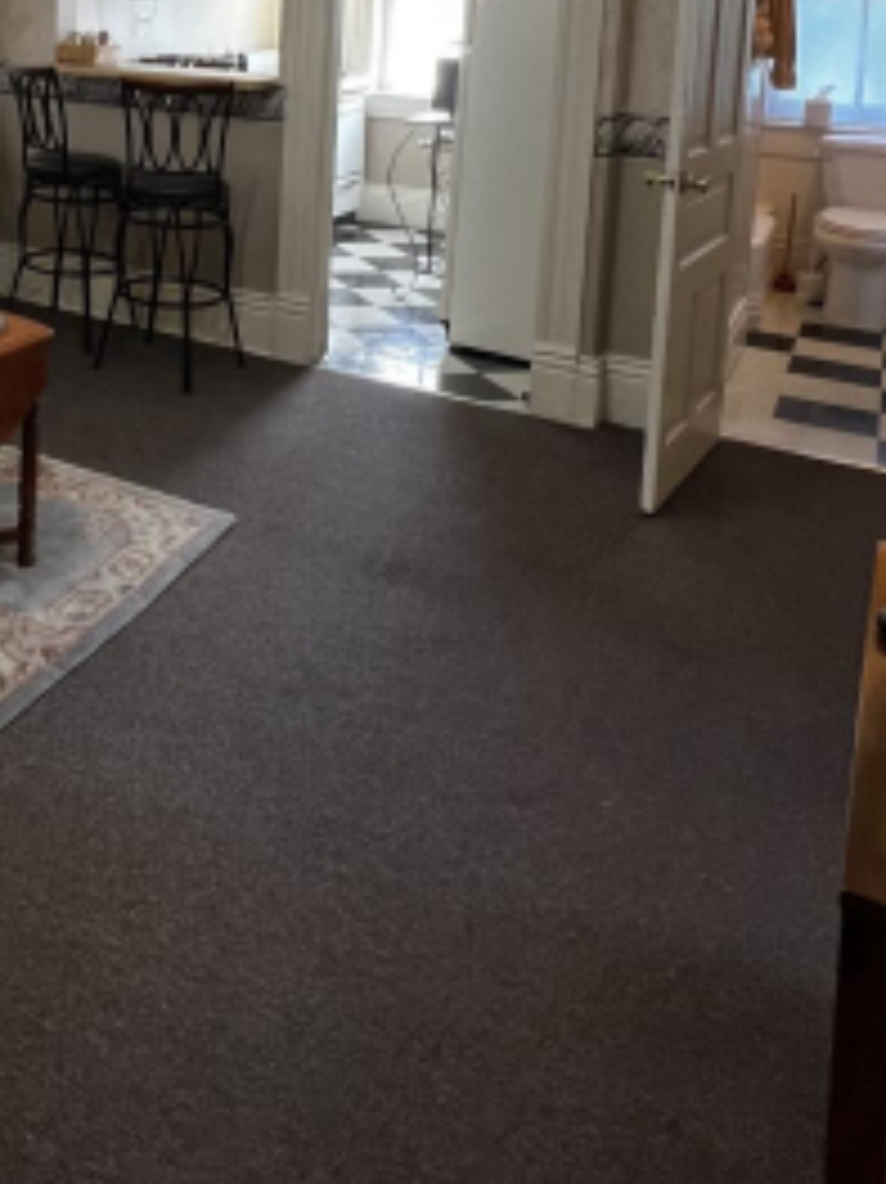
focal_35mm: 33
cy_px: 88
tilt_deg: -5.4
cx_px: 45
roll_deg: -1.1
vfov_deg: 48.6
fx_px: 1127
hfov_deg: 39.0
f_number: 1.8
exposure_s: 1/60
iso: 250
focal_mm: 1.57
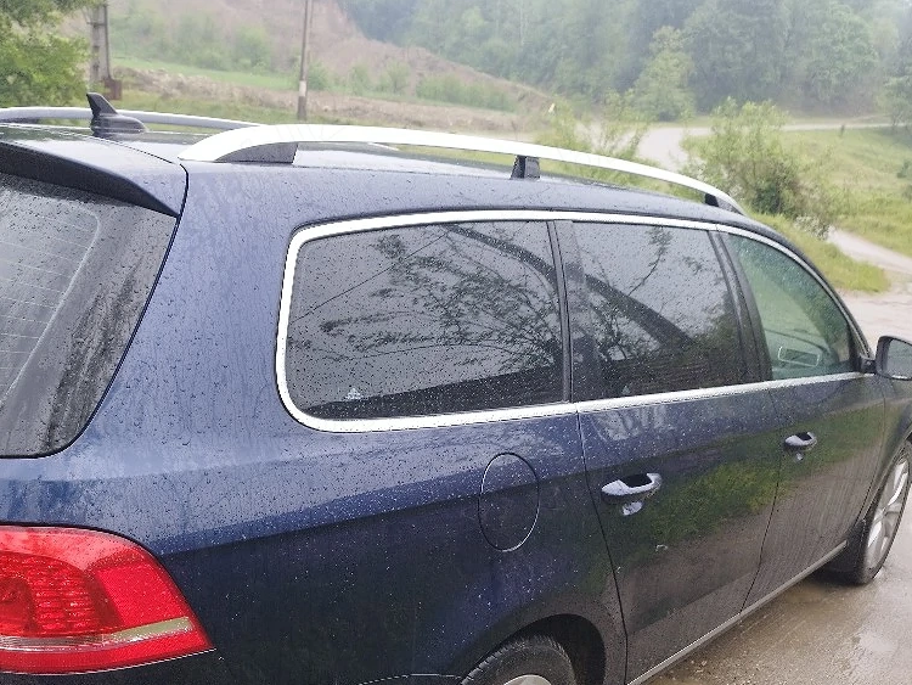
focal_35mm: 32
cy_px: 455
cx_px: 392
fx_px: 843
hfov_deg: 56.6
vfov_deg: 43.6
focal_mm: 5.89
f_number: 1.89
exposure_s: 1/50
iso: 80
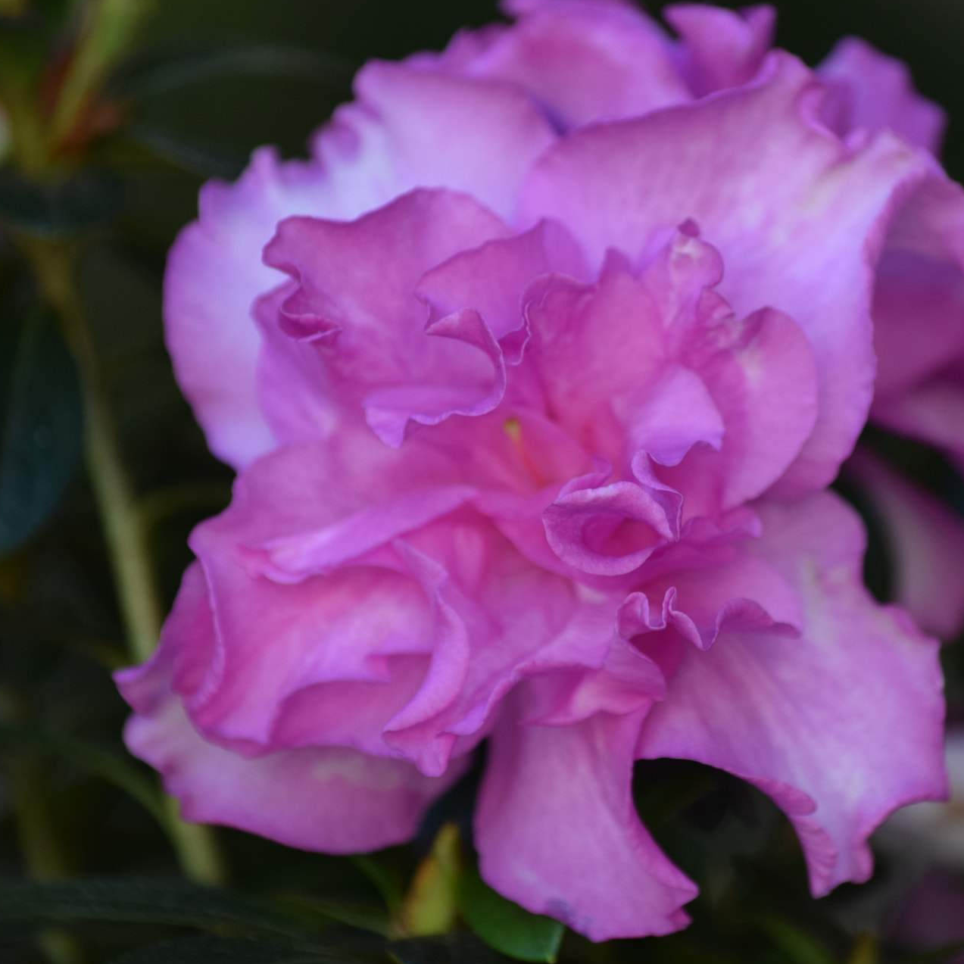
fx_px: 11626
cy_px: 460
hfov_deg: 4.7
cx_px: 621
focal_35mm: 369
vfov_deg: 4.7
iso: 400
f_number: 5
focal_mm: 180
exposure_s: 1/400
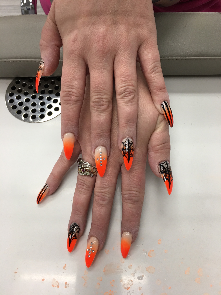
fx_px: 247
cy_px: 148
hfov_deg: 48.2
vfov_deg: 61.7
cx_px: 110
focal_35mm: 29
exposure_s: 1/30
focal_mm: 4.15
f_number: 2.2
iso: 32
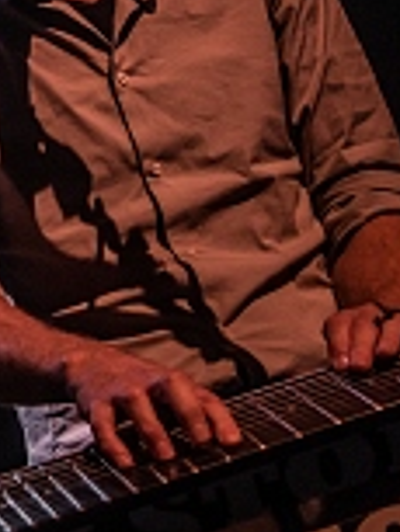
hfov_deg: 6.7
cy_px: -33
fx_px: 3339
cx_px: -386
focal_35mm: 217
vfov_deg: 9.0
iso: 800
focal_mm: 48
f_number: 2.8
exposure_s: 1/80
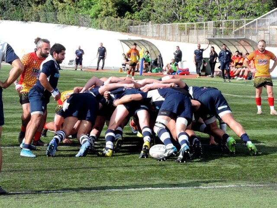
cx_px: 138
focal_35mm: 145
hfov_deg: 13.6
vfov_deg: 10.2
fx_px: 1160
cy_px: 104
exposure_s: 1/800
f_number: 6.1
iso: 400
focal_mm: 25.8
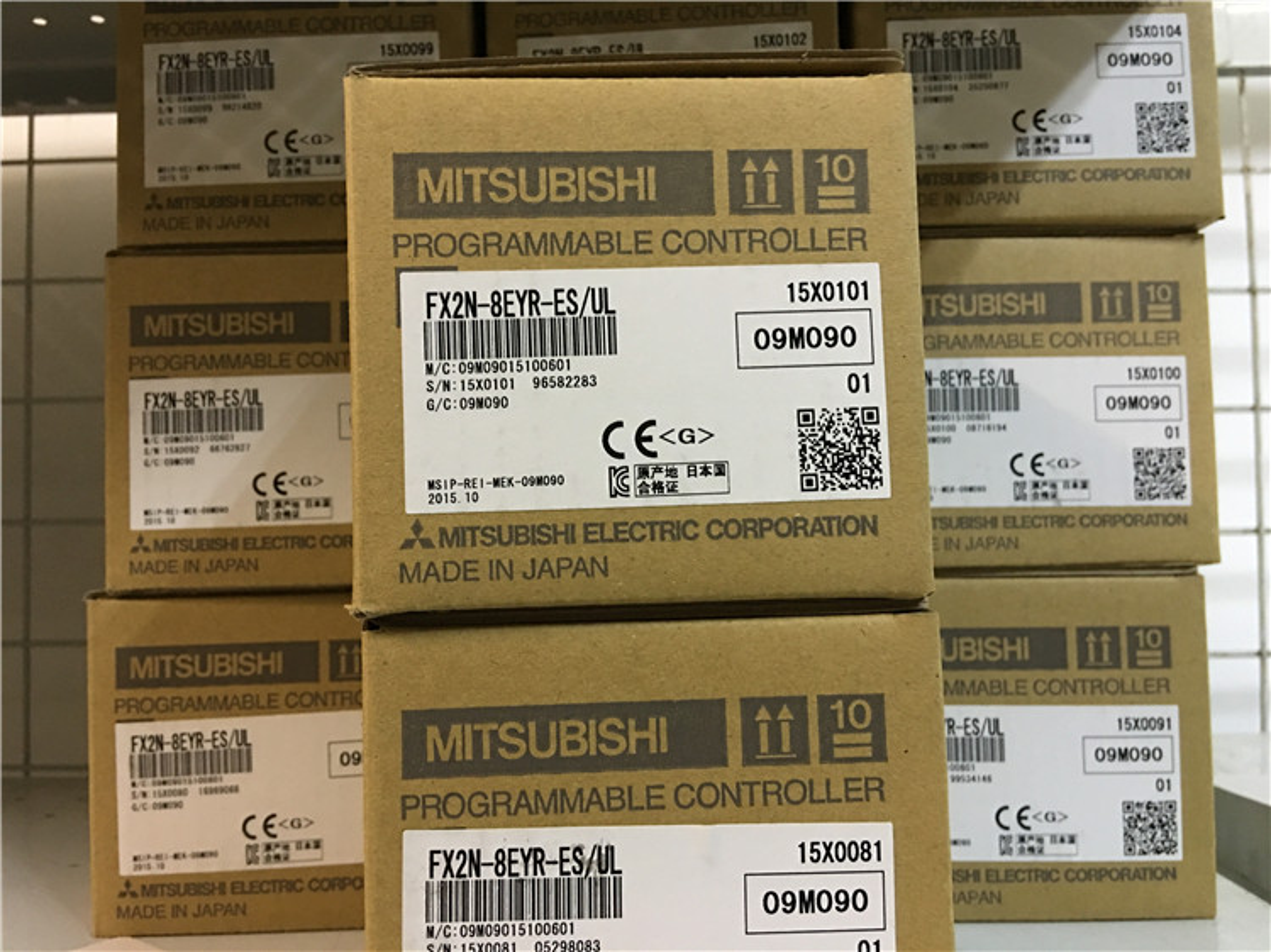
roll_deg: +1.2
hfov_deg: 61.7
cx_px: 636
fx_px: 1064
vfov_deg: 48.2
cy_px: 476
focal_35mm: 29
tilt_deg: +3.0
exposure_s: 1/8
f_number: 2.2
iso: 100
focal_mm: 4.15
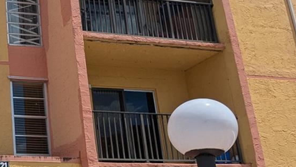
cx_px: -51
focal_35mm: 50
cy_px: 123
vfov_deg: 23.7
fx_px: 393
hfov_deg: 34.1
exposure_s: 1/2653
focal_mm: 2.35
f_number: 2.2
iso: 33
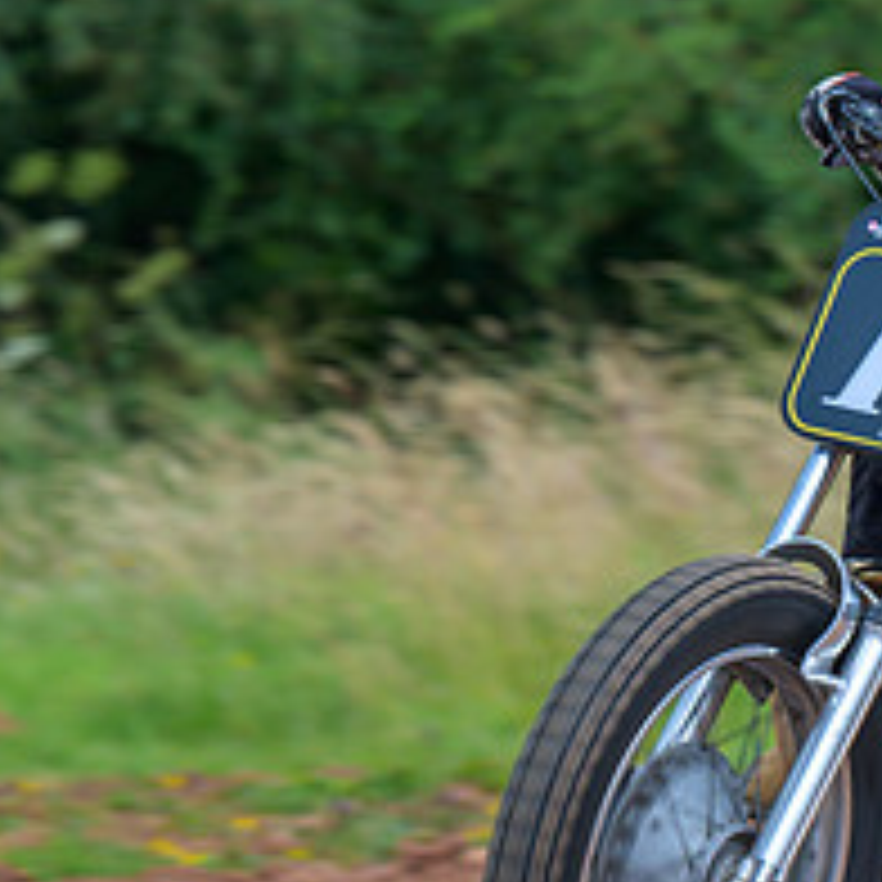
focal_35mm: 635
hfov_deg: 2.8
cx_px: 875
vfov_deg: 2.8
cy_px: 586
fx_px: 18305
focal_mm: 135
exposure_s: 1/320
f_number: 4
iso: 125
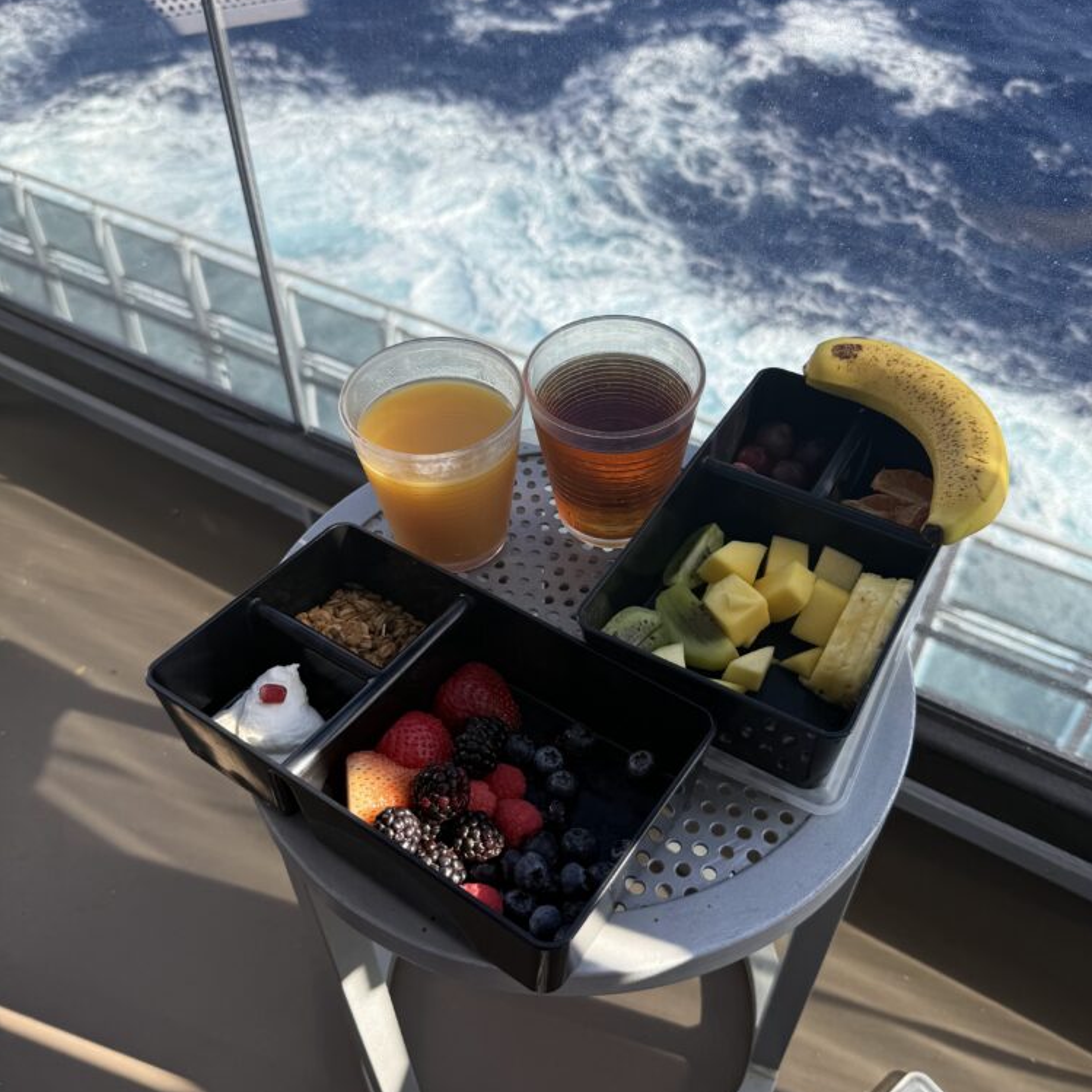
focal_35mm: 29
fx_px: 1035
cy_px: 519
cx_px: 558
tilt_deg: -44.1
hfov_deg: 55.6
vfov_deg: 55.6
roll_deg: +0.6
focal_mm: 6.76
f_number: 1.78
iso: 80
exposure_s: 1/858
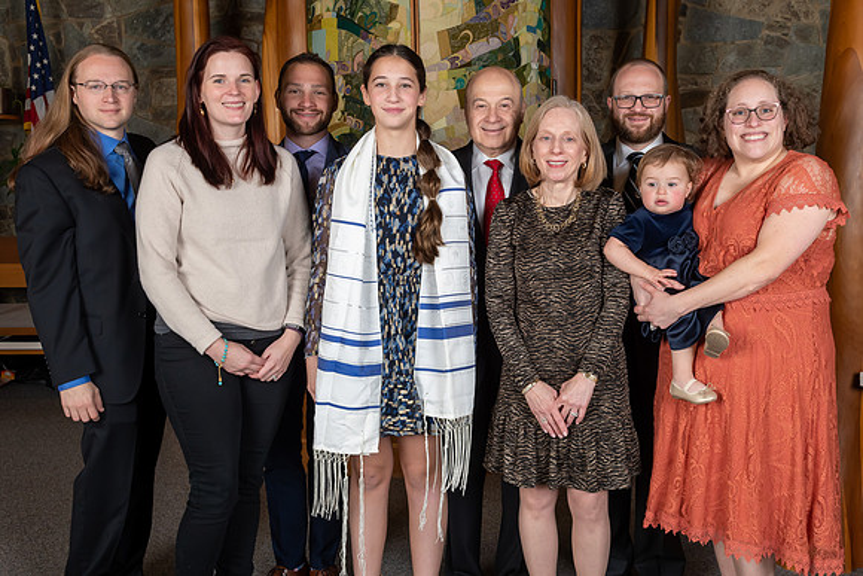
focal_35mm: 40
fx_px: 967
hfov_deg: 48.0
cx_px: 485
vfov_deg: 33.1
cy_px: 279
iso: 400
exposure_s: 1/250
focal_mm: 23
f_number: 7.1
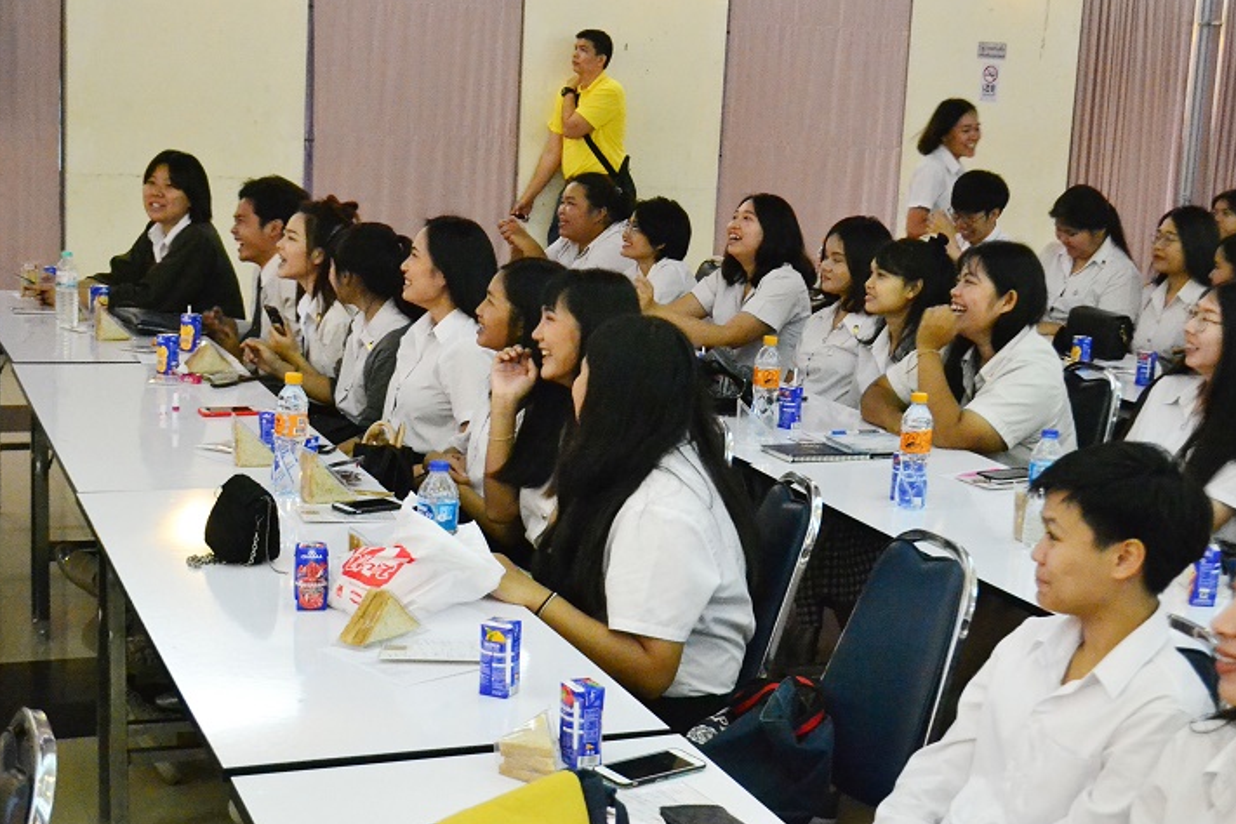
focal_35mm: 54
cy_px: 430
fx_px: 1854
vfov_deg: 25.1
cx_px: 615
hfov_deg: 36.9
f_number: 4.8
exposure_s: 1/80
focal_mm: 32
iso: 6400
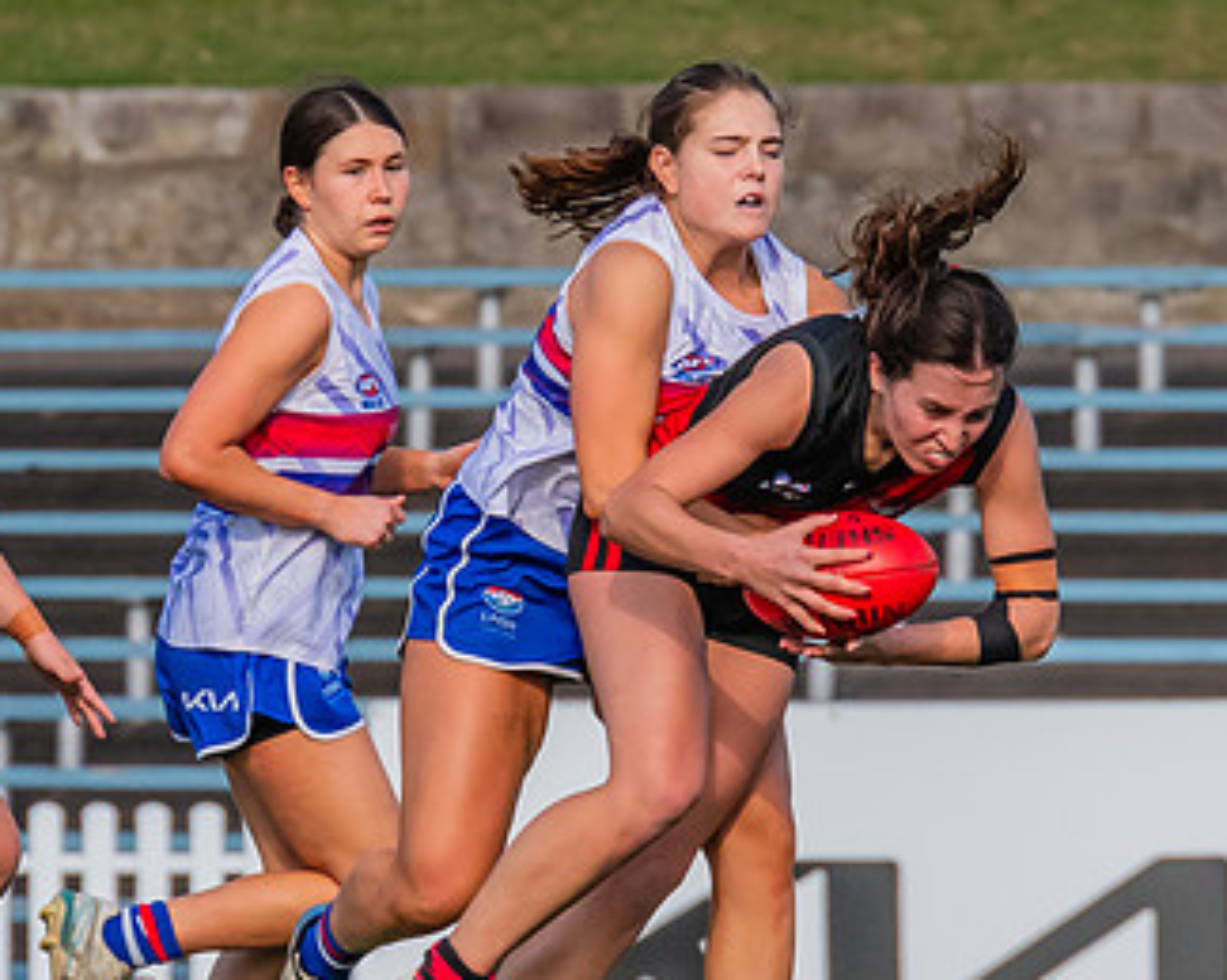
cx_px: 755
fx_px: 53693
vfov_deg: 1.0
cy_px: 255
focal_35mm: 1479
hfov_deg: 1.3
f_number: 10
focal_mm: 420
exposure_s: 1/1250
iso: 800
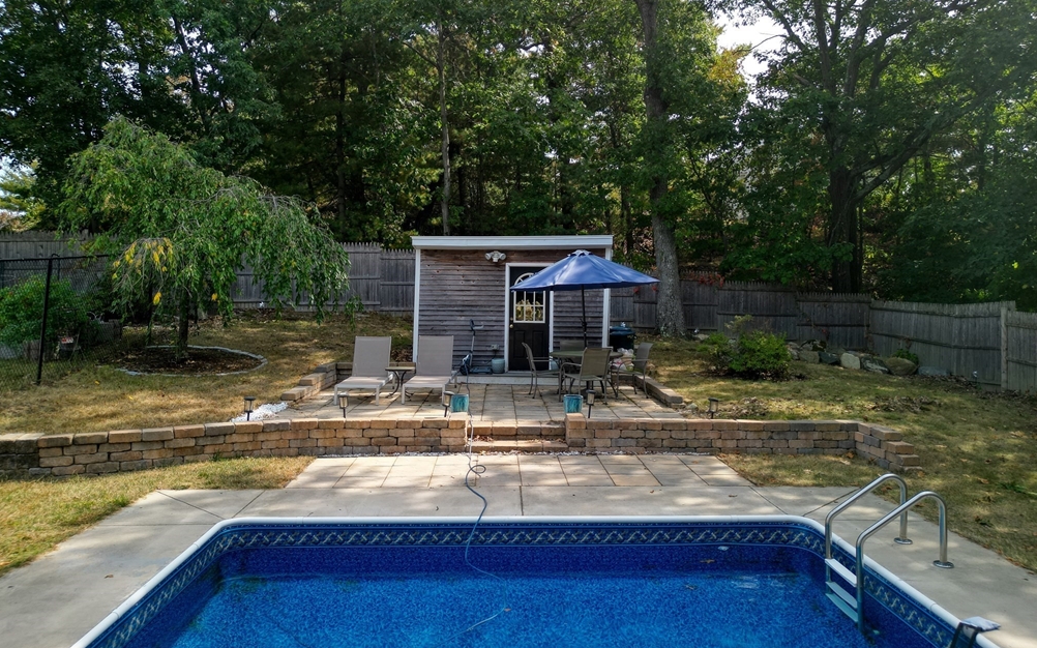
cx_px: 511
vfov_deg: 47.5
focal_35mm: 26
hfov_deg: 70.4
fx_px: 735
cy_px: 288
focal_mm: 6.72
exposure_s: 1/120
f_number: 1.7
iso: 100
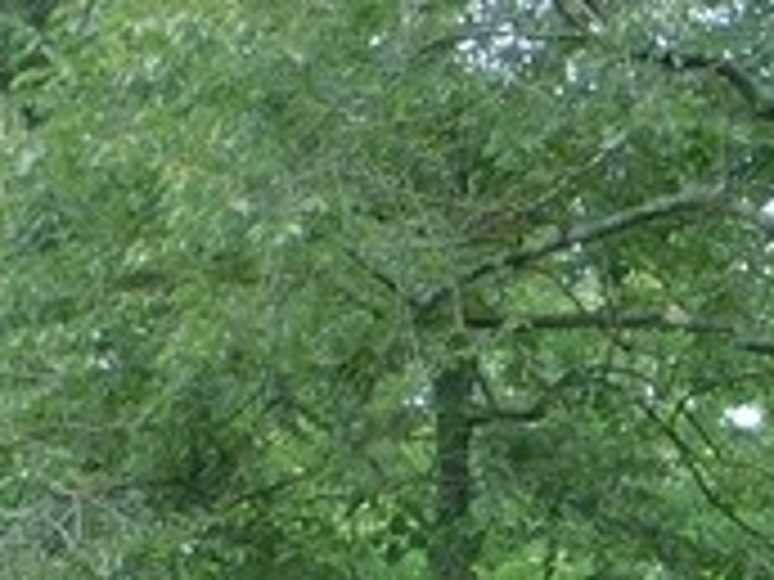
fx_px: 12141
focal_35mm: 543
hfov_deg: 3.7
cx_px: 518
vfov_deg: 2.7
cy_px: 1439
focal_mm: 16.1
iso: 125
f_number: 4.5
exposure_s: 1/100
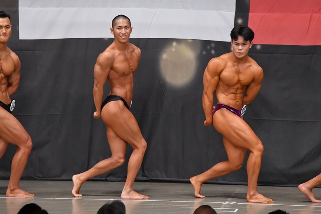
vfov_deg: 5.7
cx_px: 160
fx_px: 2139
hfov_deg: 8.6
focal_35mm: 240
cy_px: 107
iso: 5000
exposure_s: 1/400
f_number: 5.6
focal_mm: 160
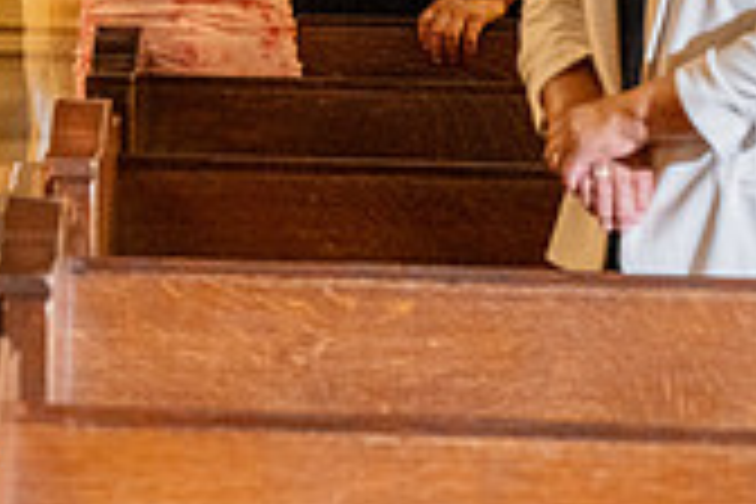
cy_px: -133
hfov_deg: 8.3
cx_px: -418
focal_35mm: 241
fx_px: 5061
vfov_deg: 5.7
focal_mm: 70
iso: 2000
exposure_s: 1/200
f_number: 4.5
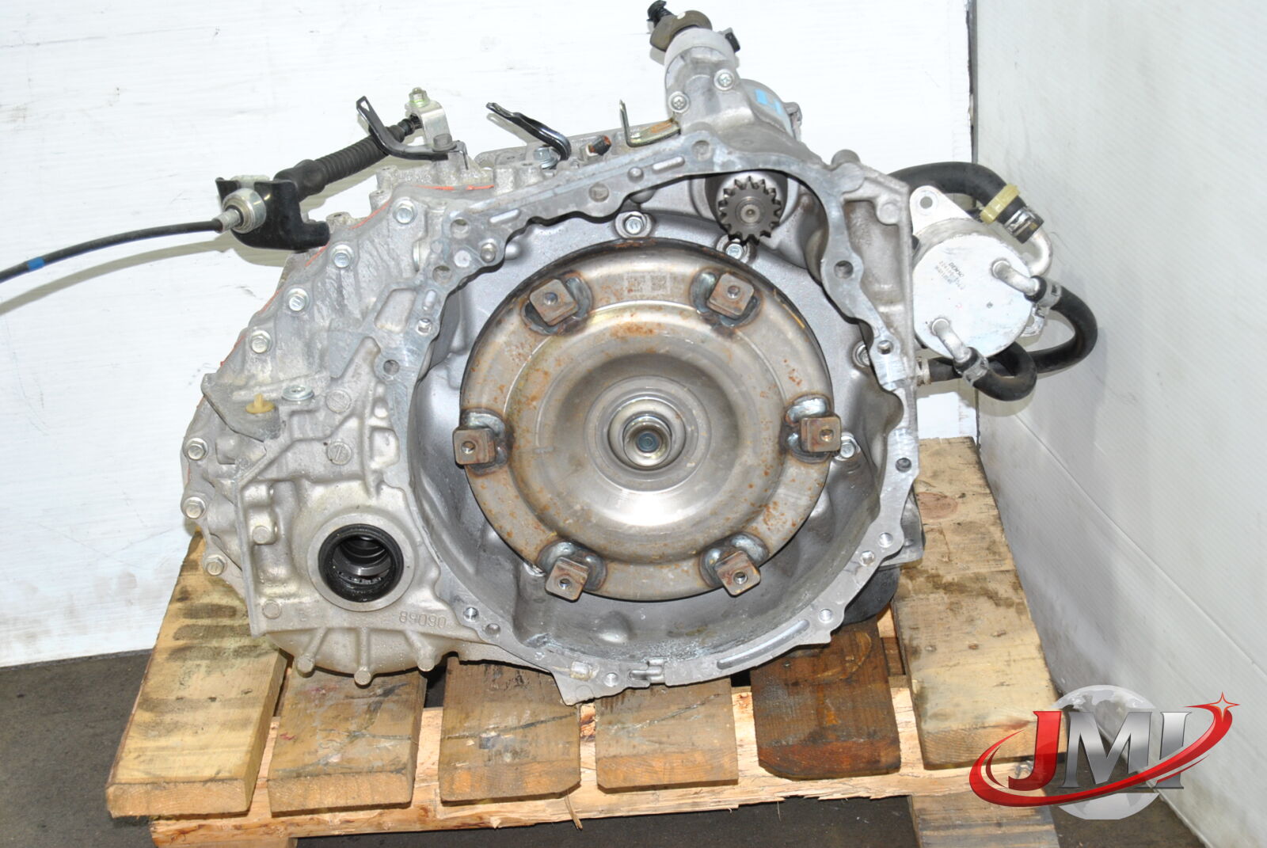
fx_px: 2907
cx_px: 634
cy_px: 424
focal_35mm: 82
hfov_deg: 24.6
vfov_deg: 16.6
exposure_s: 1/60
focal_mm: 55
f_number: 5.6
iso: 400
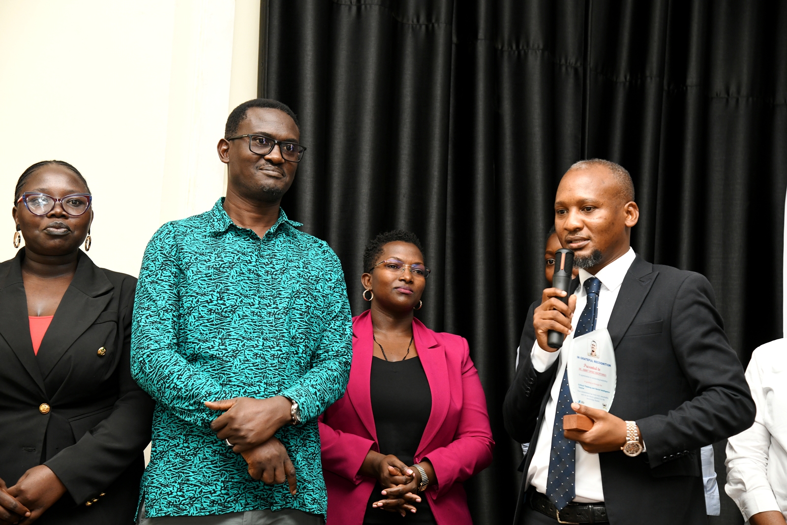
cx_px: 394
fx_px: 1443
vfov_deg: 20.6
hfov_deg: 30.5
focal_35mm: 66
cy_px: 262
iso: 1600
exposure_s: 1/250
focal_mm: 66
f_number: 5.6
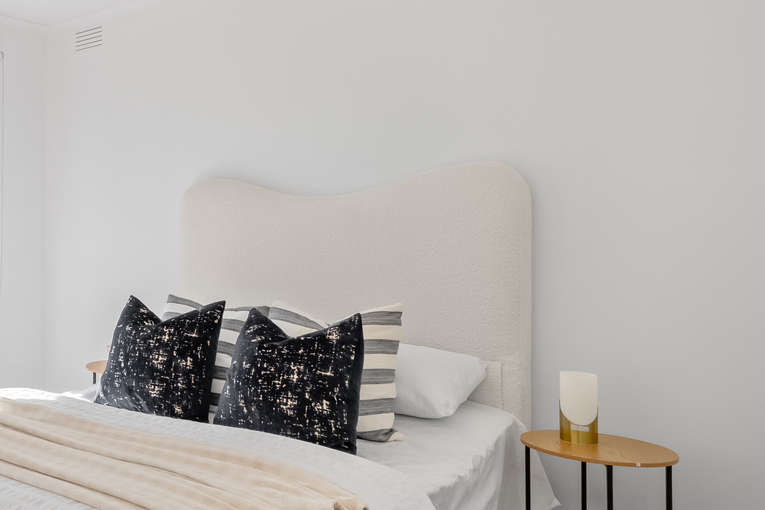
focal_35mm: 34
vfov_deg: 38.9
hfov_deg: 47.3
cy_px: 236
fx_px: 722
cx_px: 16
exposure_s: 1/80
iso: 400
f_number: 8
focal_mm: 16
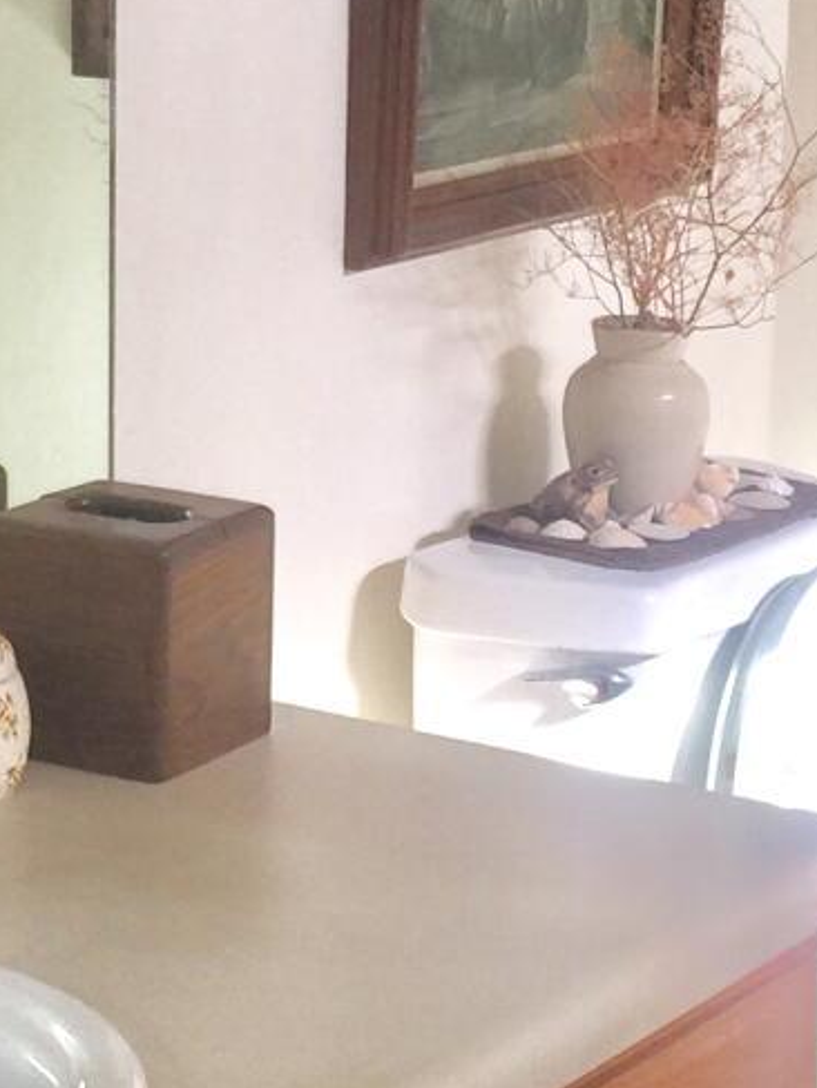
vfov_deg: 16.5
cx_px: 78
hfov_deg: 12.4
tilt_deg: -10.7
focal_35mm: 119
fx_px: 3740
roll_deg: +1.3
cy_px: 467
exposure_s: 1/40
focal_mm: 4.15
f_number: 2.2
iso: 32
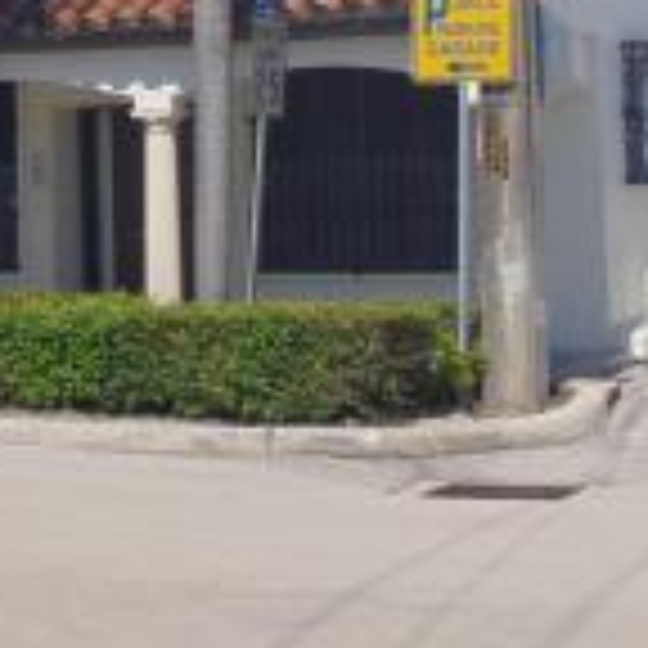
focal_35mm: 103
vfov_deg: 16.5
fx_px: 2181
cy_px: -4
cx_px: 4
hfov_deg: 16.6
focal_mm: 7.6
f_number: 8.7
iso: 80
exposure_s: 1/320
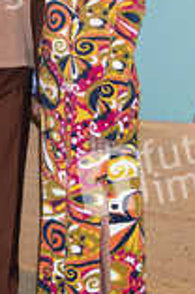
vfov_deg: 19.9
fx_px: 832
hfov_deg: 13.2
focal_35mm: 102
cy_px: 79
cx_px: 2
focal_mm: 40
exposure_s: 1/200
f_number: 5.6
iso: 400
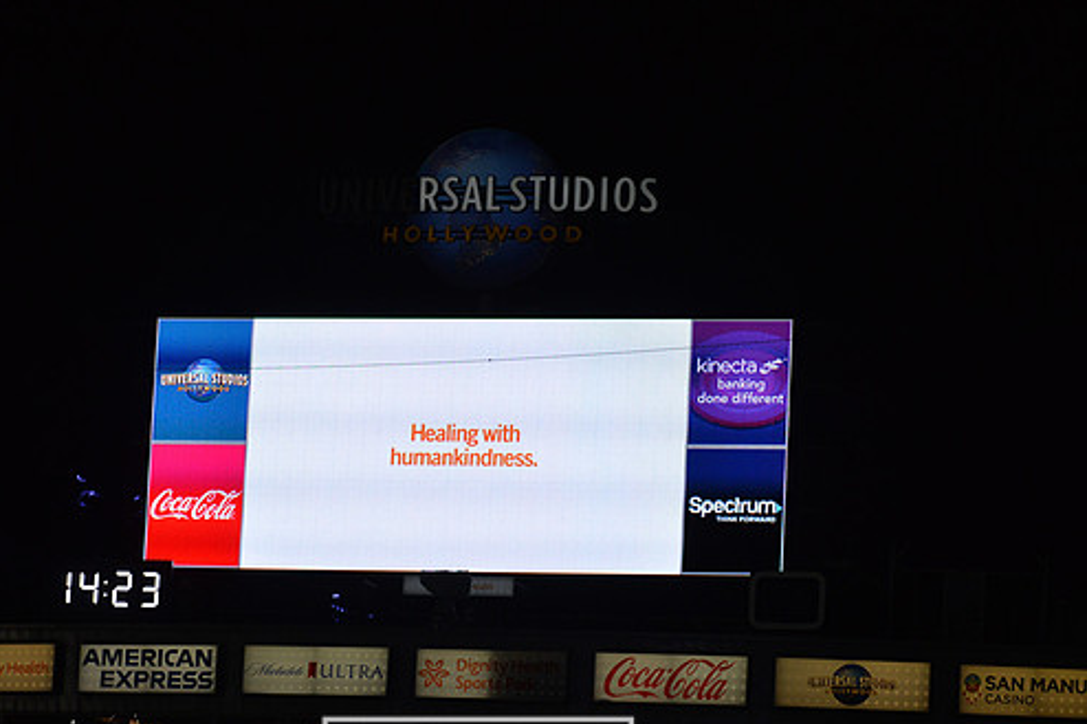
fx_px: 5674
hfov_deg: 10.9
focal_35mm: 188
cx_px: 477
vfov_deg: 7.3
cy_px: 417
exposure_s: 1/2500
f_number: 6.3
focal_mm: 160
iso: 1600
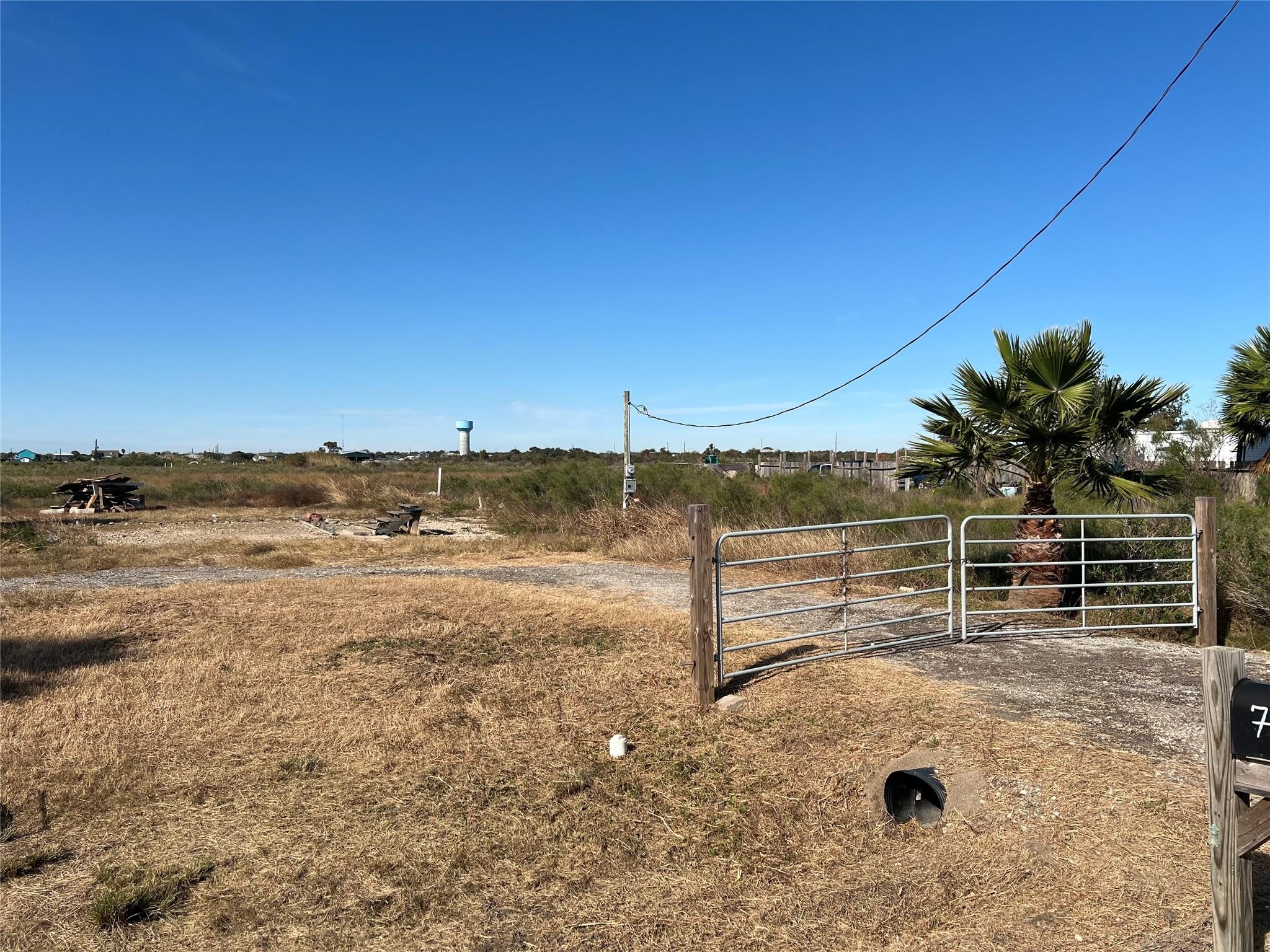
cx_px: 635
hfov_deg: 67.3
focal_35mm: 26
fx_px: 954
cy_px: 476
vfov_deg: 53.1
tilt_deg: -3.0
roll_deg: +1.1
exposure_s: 1/5882
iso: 50
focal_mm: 5.7
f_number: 1.5
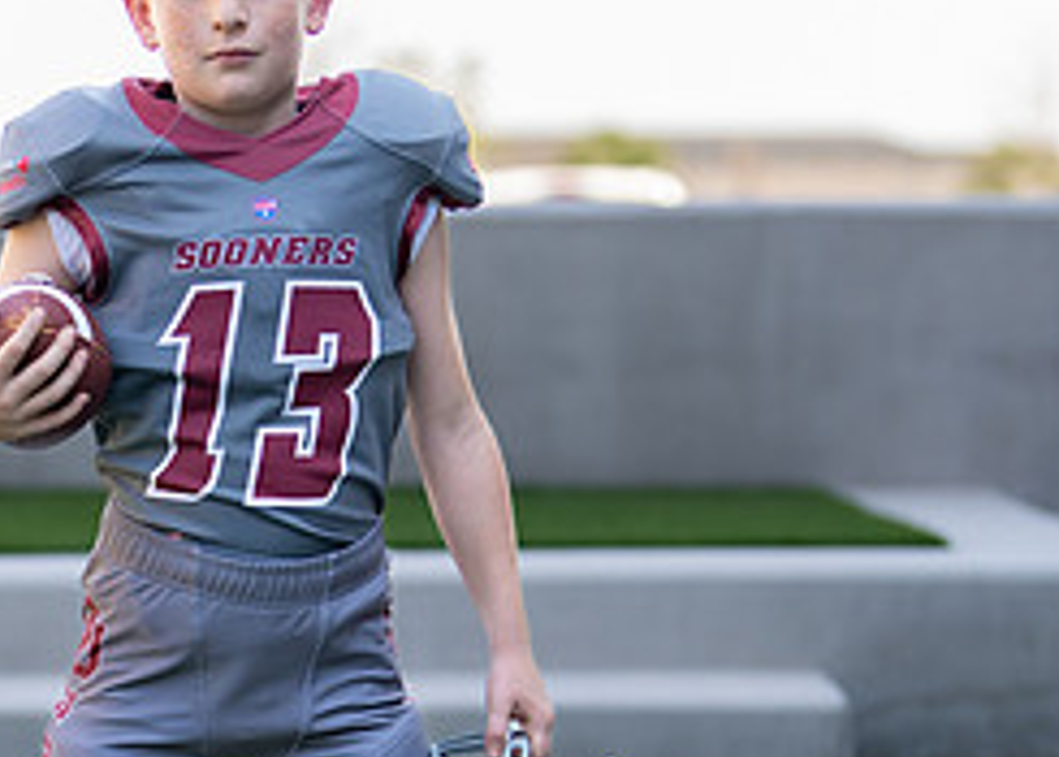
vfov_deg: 9.9
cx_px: 344
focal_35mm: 144
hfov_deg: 13.9
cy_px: 643
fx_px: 4331
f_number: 1.2
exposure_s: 1/2000
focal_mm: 50
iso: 100
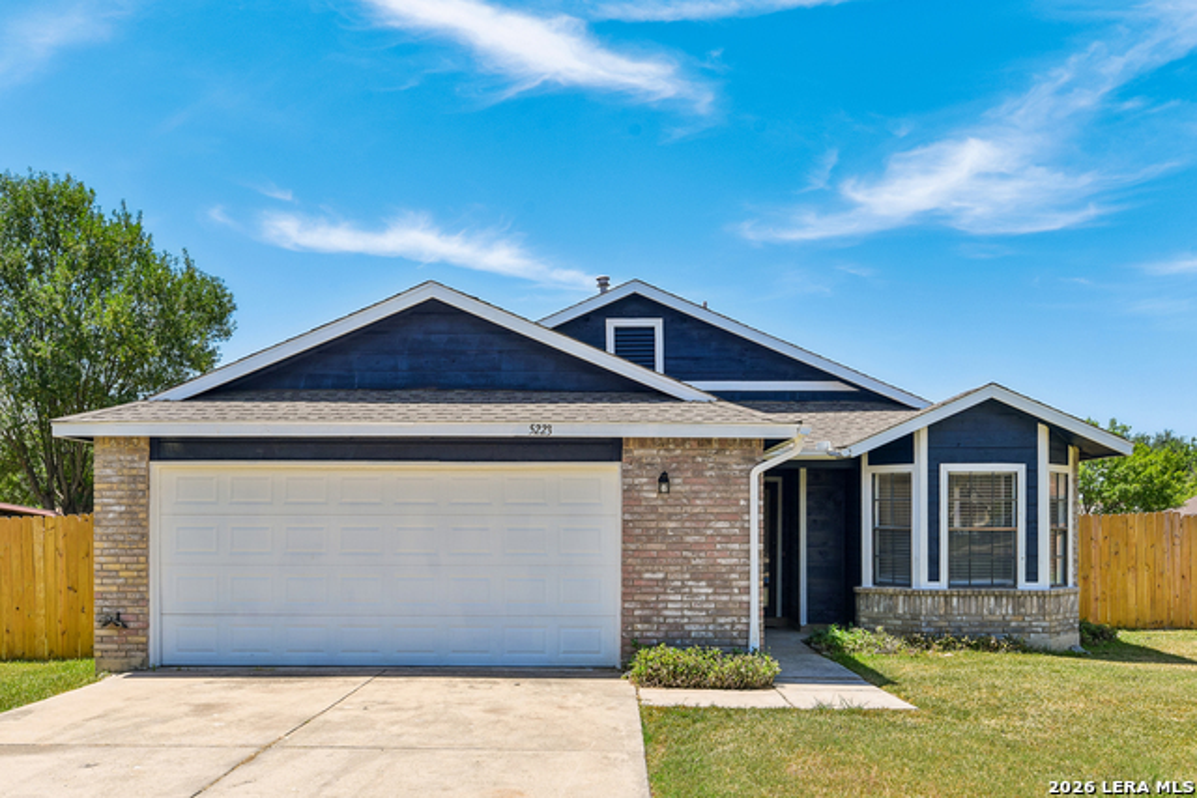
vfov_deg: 42.3
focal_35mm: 31
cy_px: 399
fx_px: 1031
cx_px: 598
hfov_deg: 60.3
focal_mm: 31
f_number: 8
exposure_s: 1/400
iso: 400
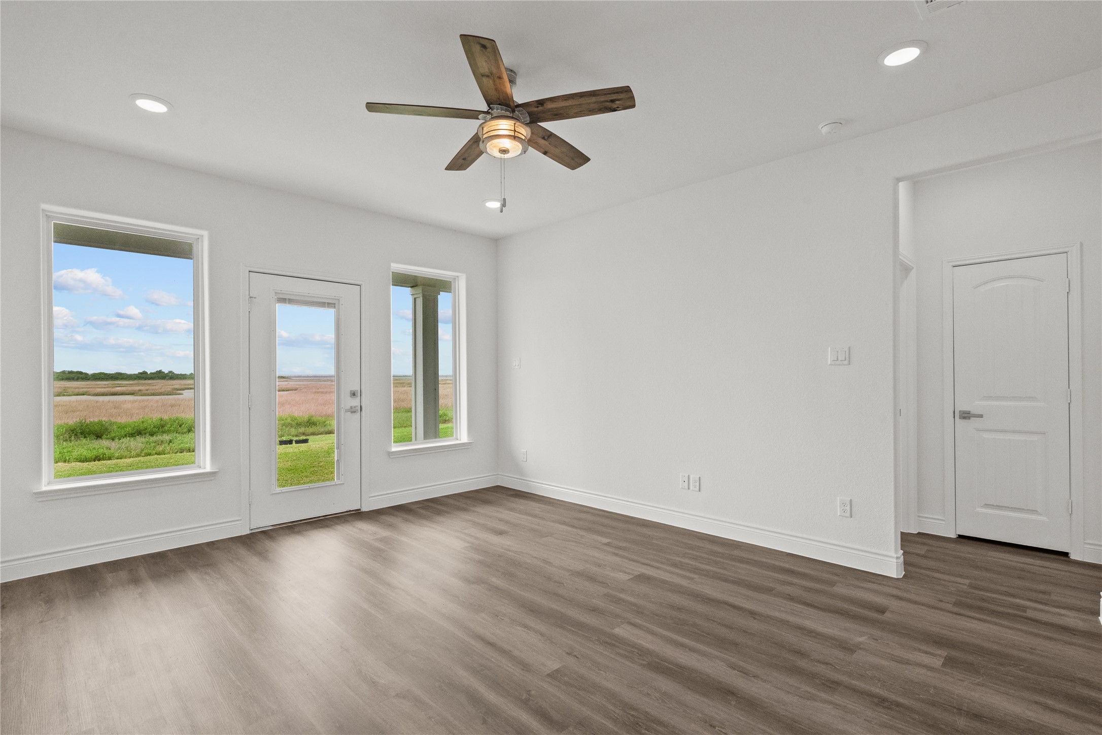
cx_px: 551
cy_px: 368
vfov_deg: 73.7
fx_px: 490
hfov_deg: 96.7
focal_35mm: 16
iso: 2000
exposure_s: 1/10
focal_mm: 16
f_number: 10
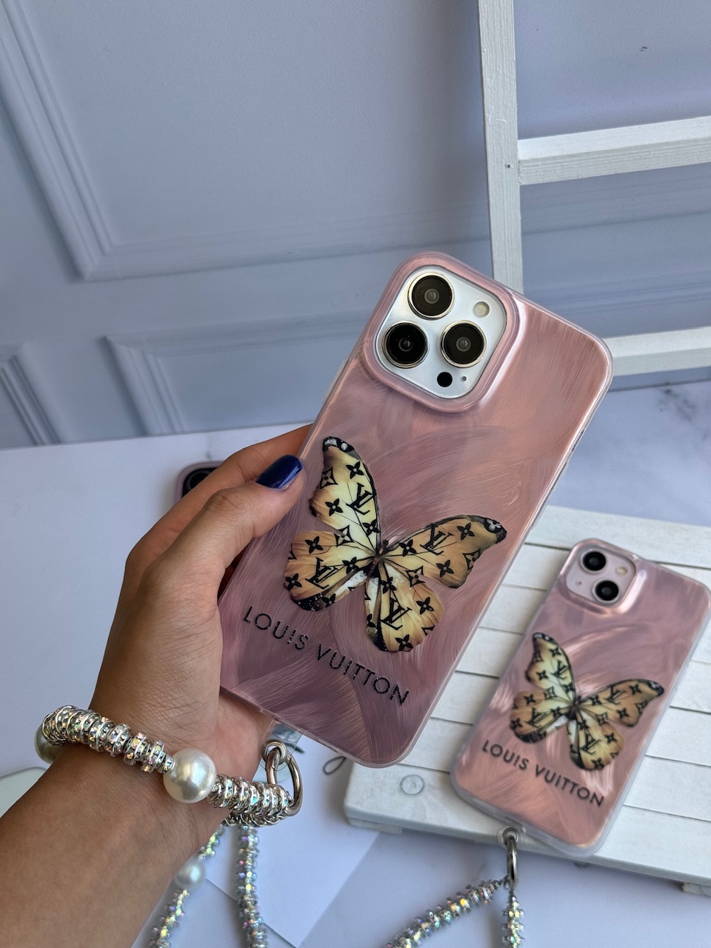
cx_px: 356
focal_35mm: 48
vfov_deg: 39.7
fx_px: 1315
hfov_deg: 30.3
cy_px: 474
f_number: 1.78
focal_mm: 6.76
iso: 64
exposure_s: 1/812
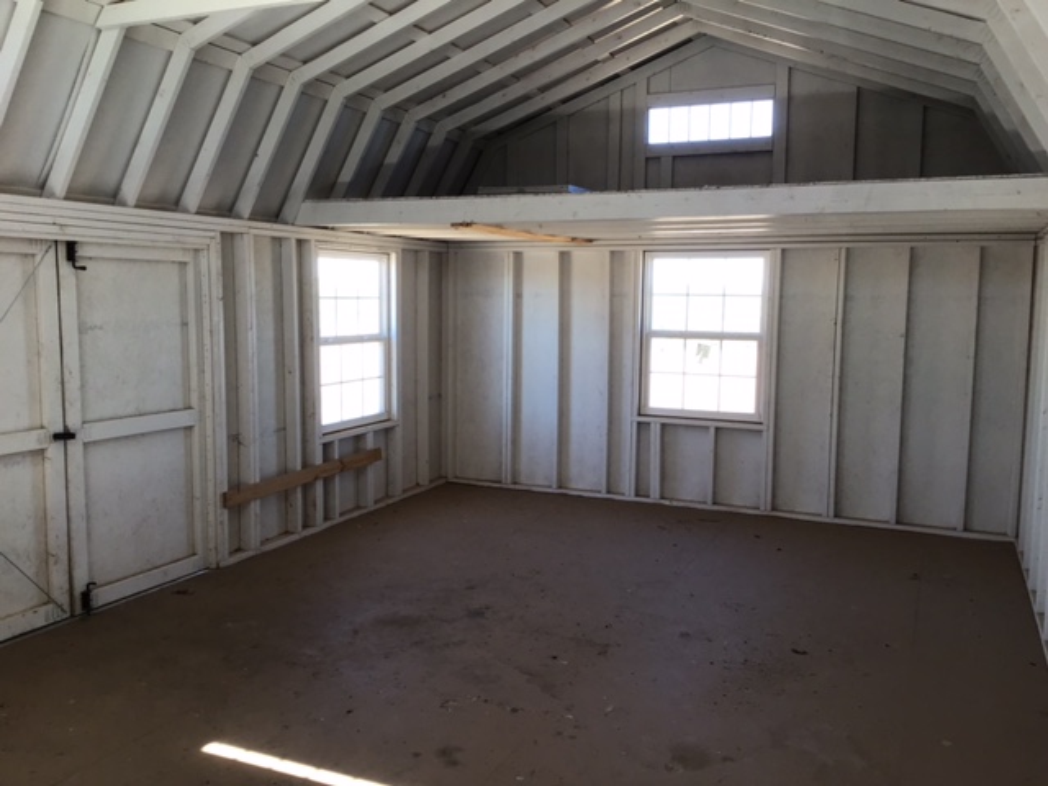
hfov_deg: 58.4
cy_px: 393
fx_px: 939
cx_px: 524
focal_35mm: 31
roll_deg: -1.2
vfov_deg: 45.4
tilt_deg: -8.5
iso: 32
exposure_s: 1/60
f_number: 2.4
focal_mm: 3.3
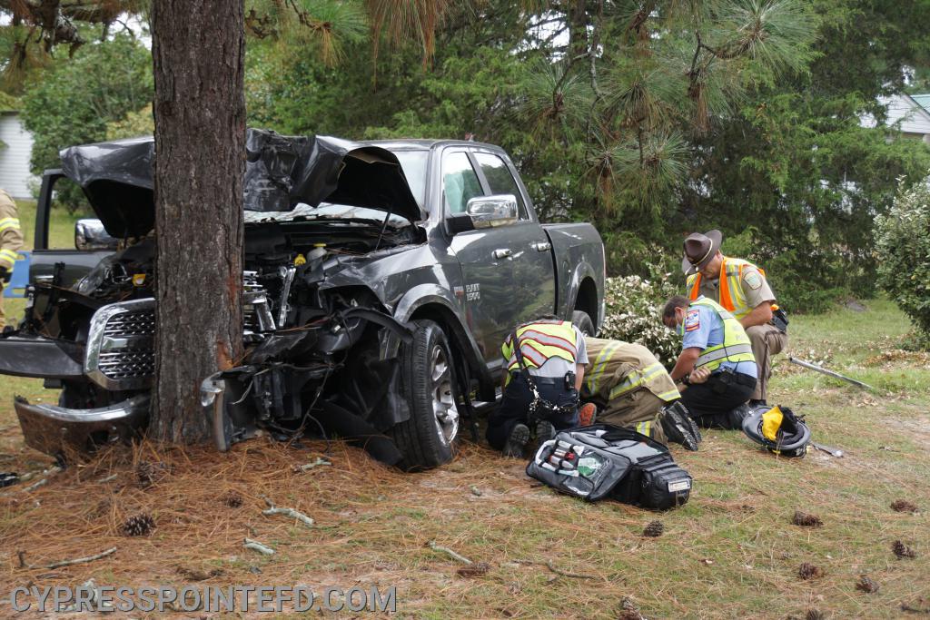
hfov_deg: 33.4
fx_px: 1550
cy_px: 310
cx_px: 465
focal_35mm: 60
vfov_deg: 22.6
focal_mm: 40
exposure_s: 1/160
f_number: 4.5
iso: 200
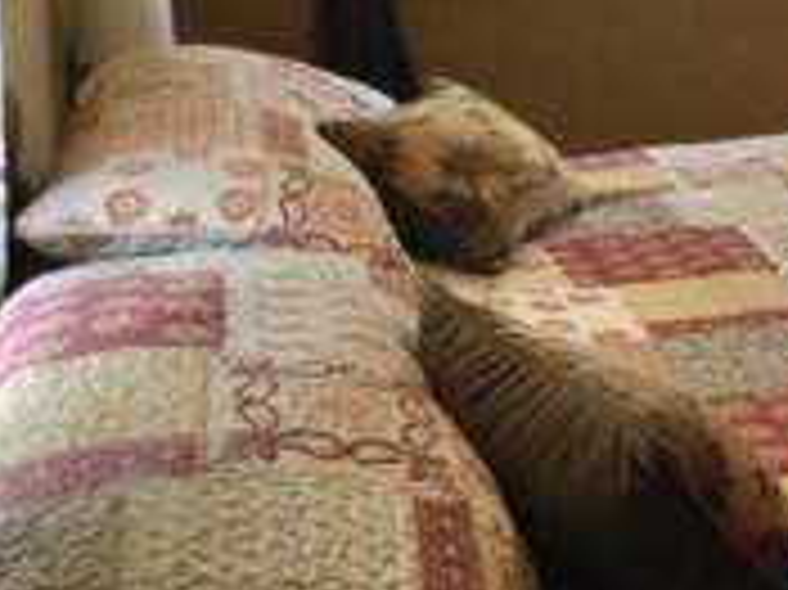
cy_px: -137
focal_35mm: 85
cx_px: 856
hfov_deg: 21.9
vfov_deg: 16.5
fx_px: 1934
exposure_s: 1/30
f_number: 2.4
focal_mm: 3.3
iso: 100
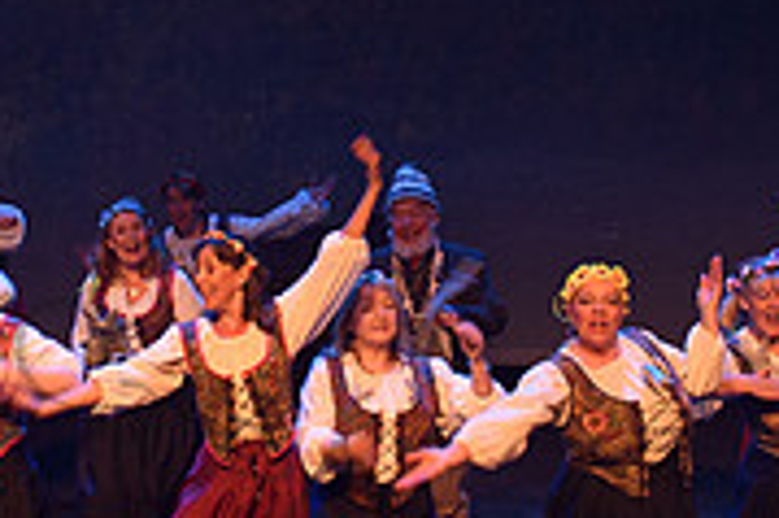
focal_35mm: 121
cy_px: 95
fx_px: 2616
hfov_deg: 16.9
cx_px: 244
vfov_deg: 11.3
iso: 1250
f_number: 3.5
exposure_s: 1/60
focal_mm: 24
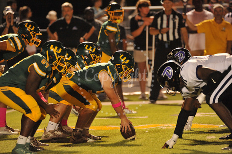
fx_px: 2963
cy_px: 77
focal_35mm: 460
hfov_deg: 4.5
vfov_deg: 3.0
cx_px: 116
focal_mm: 460
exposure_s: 1/160
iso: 6400
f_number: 6.3
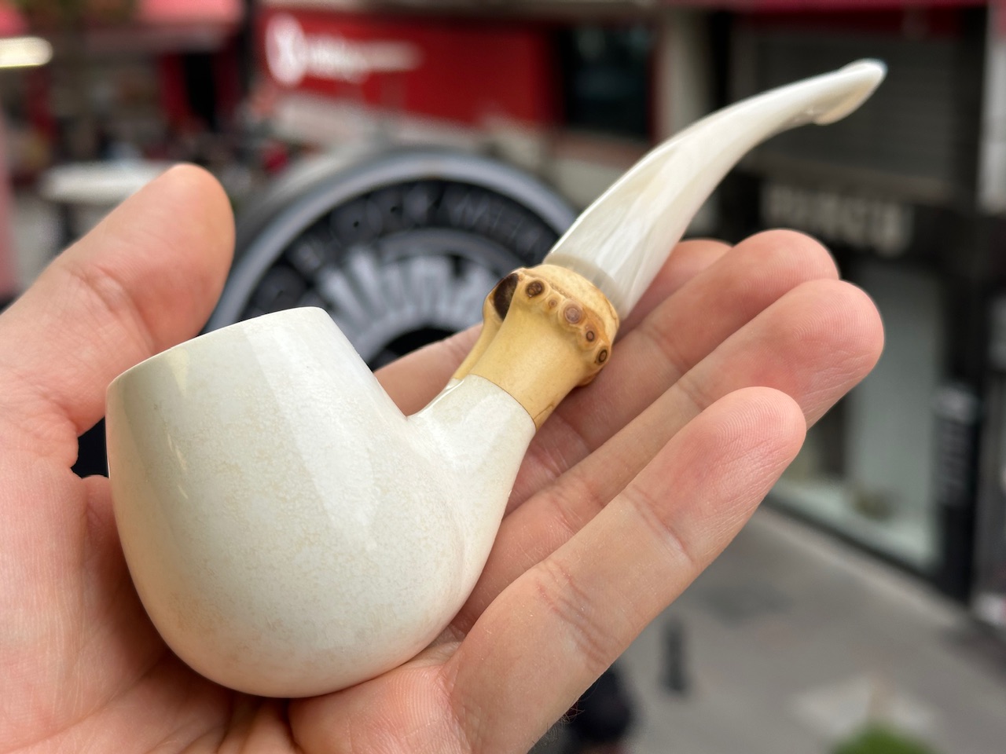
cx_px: 503
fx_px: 1395
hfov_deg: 39.7
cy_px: 377
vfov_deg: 30.3
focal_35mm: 48
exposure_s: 1/524
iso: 64
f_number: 1.78
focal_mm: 6.86
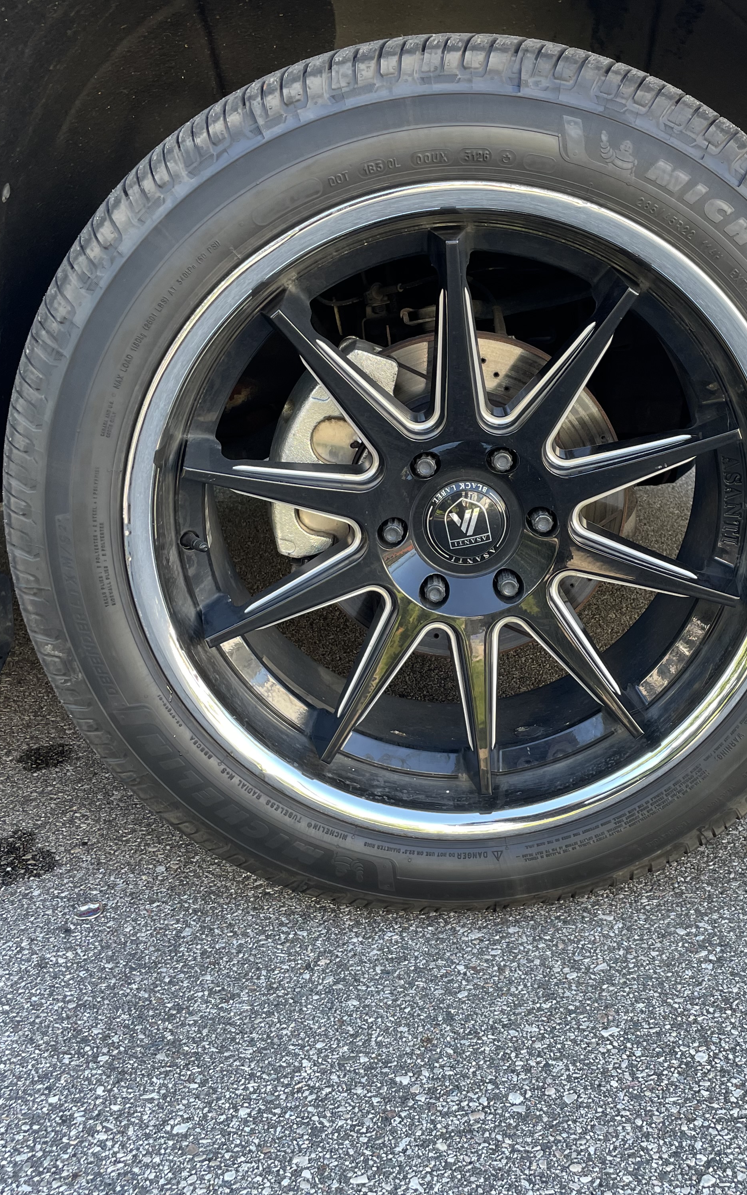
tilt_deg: -19.6
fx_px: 1205
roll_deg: +0.1
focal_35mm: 37
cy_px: 595
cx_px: 485
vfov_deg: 52.7
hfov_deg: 34.2
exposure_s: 1/121
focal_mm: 4.2
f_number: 1.6
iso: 64
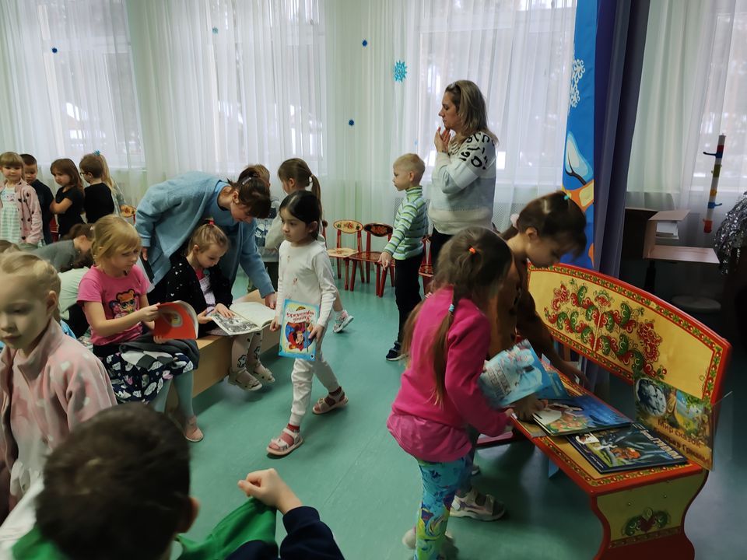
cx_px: 374
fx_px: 583
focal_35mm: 27
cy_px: 280
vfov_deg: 51.4
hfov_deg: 65.3
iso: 500
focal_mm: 6.12
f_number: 1.9
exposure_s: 1/100
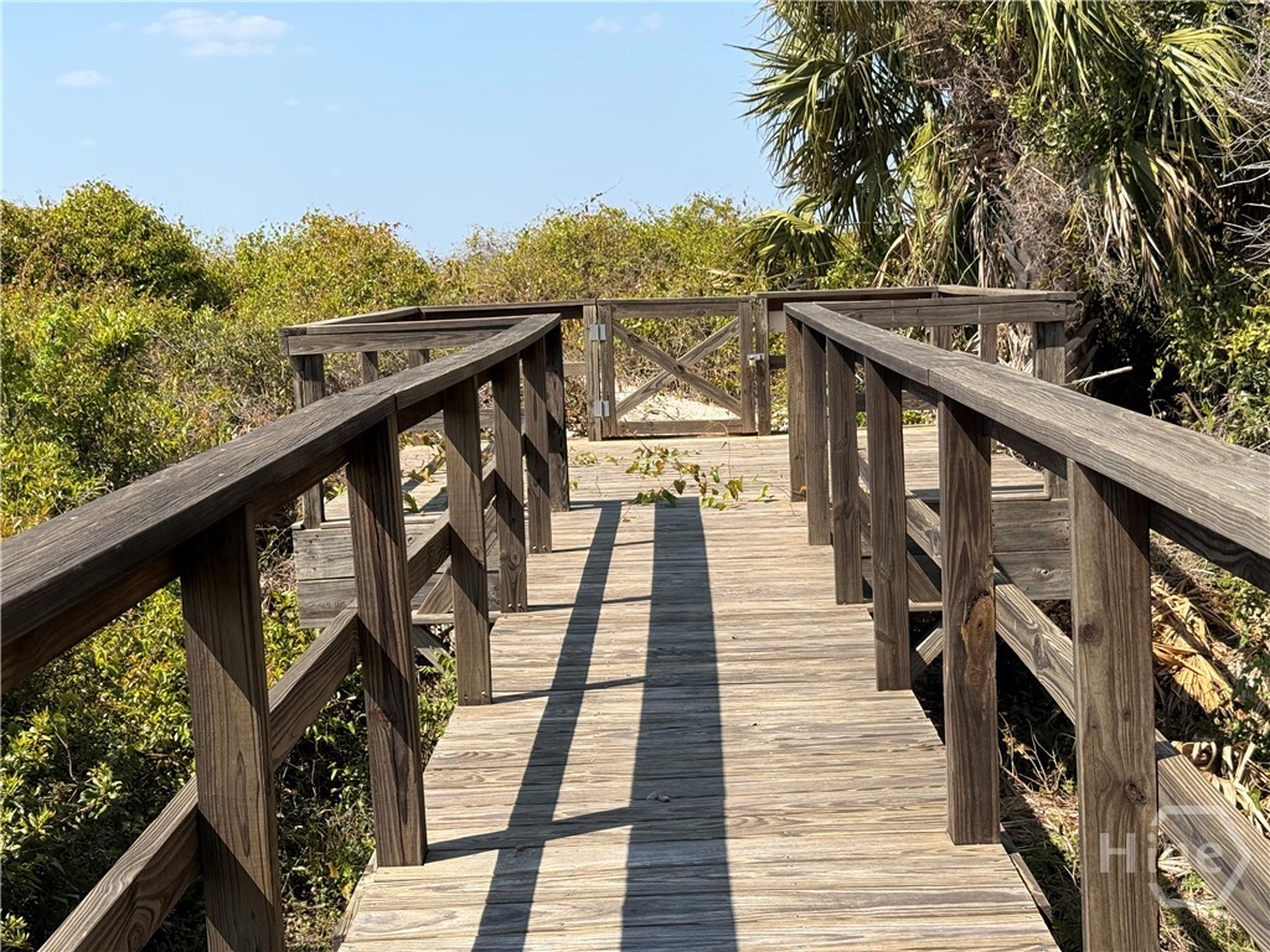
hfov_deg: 39.7
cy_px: 476
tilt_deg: -6.6
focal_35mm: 48
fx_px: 1761
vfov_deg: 30.3
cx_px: 635
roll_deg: +2.4
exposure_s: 1/3704
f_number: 1.78
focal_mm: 6.76
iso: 80
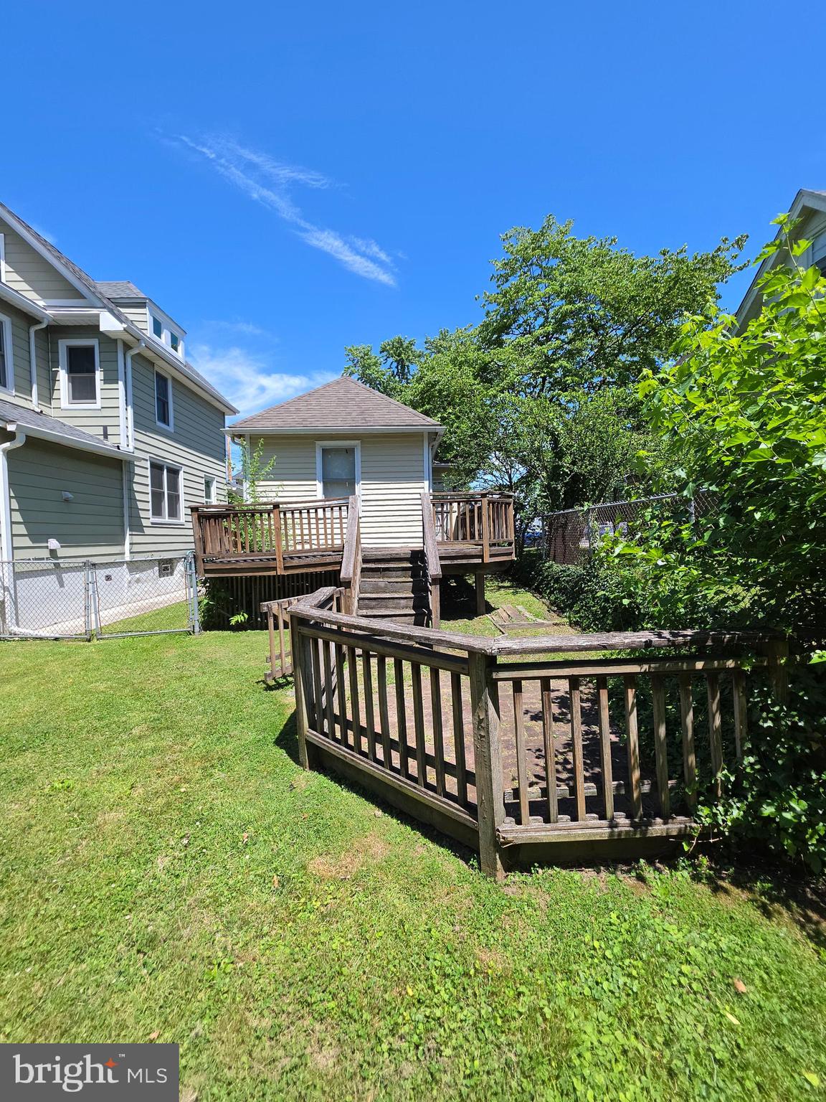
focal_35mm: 13
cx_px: 413
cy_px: 551
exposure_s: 1/500
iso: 16
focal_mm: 2.2
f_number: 1.9
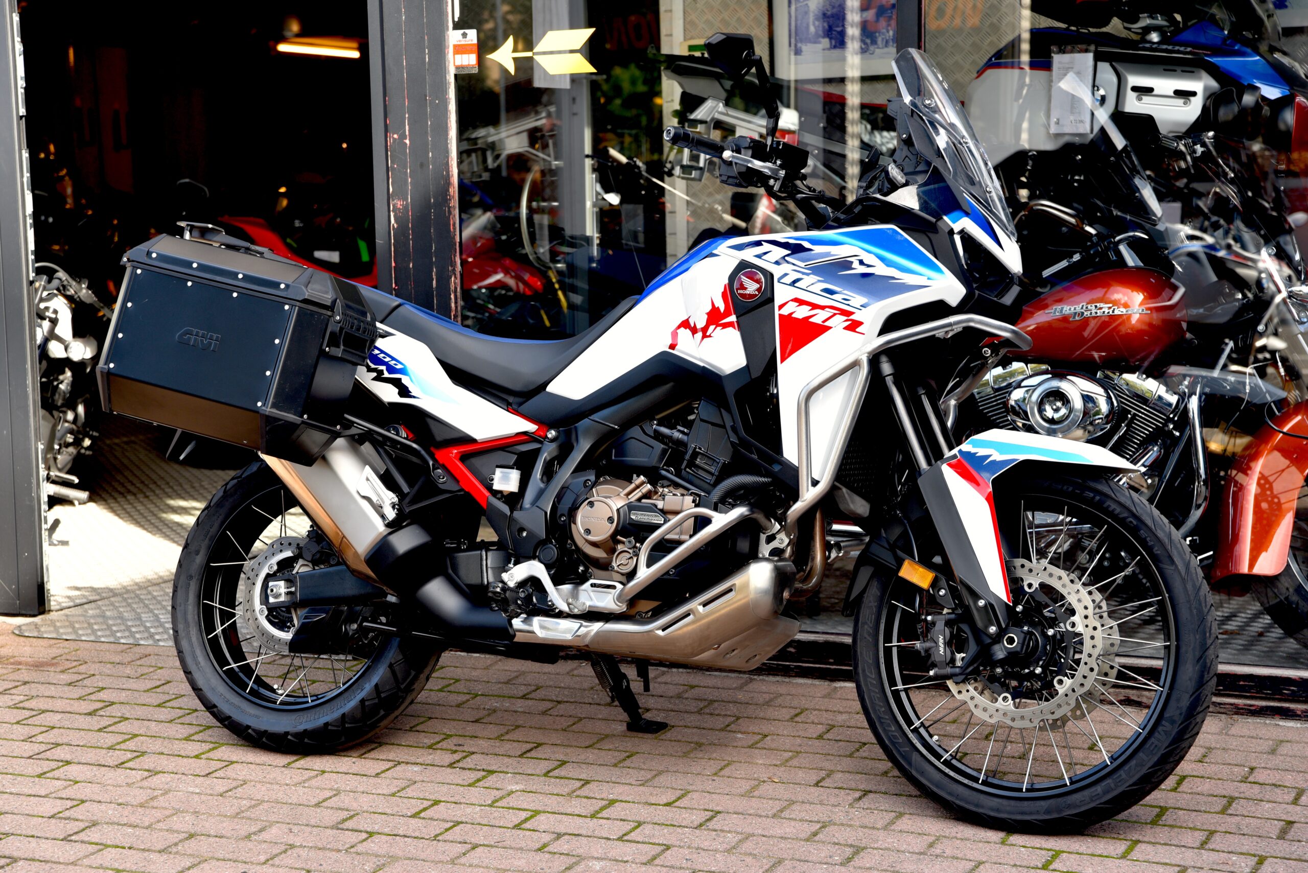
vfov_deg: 20.6
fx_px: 2399
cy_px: 436
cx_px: 654
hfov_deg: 30.5
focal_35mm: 66
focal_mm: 66
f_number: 5
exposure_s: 1/100
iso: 200
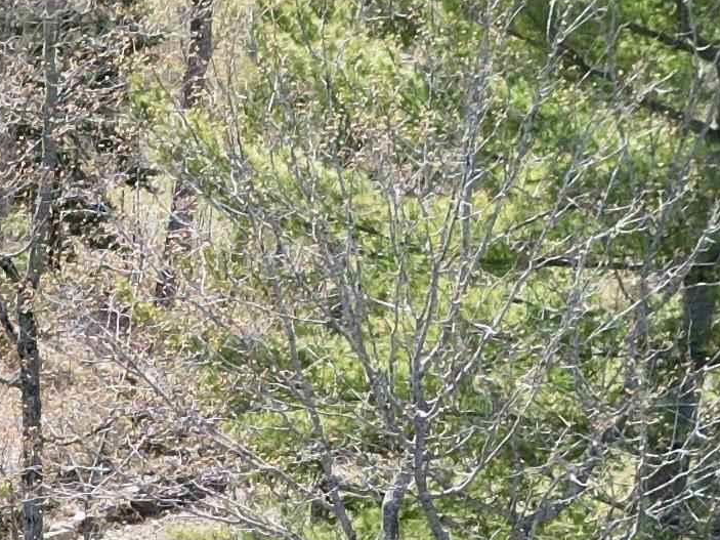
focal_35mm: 93
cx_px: -669
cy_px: 807
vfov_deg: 14.8
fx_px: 1934
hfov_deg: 16.6
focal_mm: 6.72
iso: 100
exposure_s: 1/640
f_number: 1.7
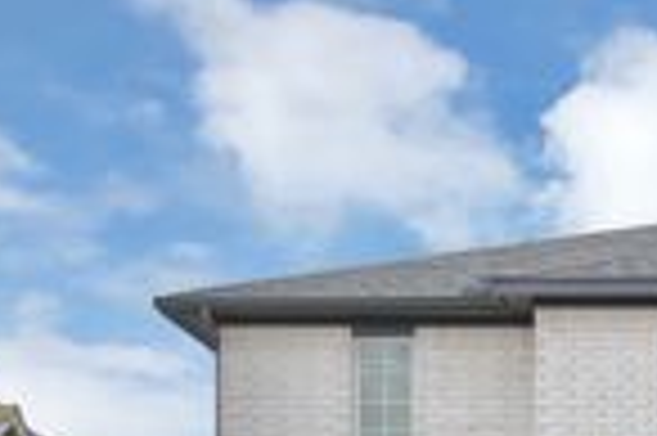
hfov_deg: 18.4
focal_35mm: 103
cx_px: 873
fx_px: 1878
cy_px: 667
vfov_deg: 12.6
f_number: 10
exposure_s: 1/400
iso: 400
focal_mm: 20
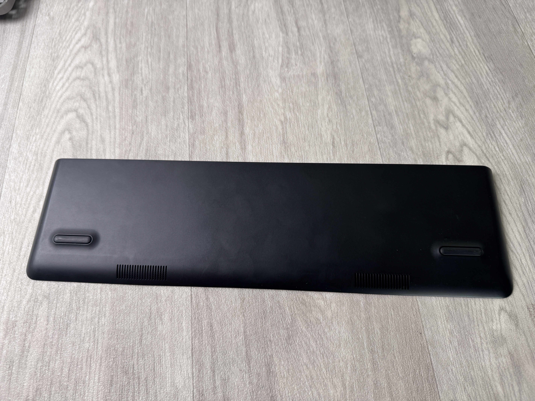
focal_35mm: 24
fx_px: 371
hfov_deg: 71.6
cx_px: 268
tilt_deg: -65.5
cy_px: 200
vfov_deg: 56.8
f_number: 1.78
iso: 64
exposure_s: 1/159
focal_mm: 6.76
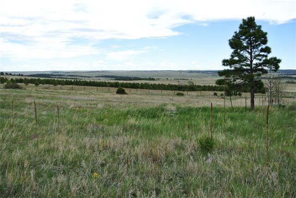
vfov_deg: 34.3
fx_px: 321
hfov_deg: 49.5
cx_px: 148
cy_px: 99
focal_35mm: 39
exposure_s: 1/400
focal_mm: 14.5
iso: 100
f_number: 4.5
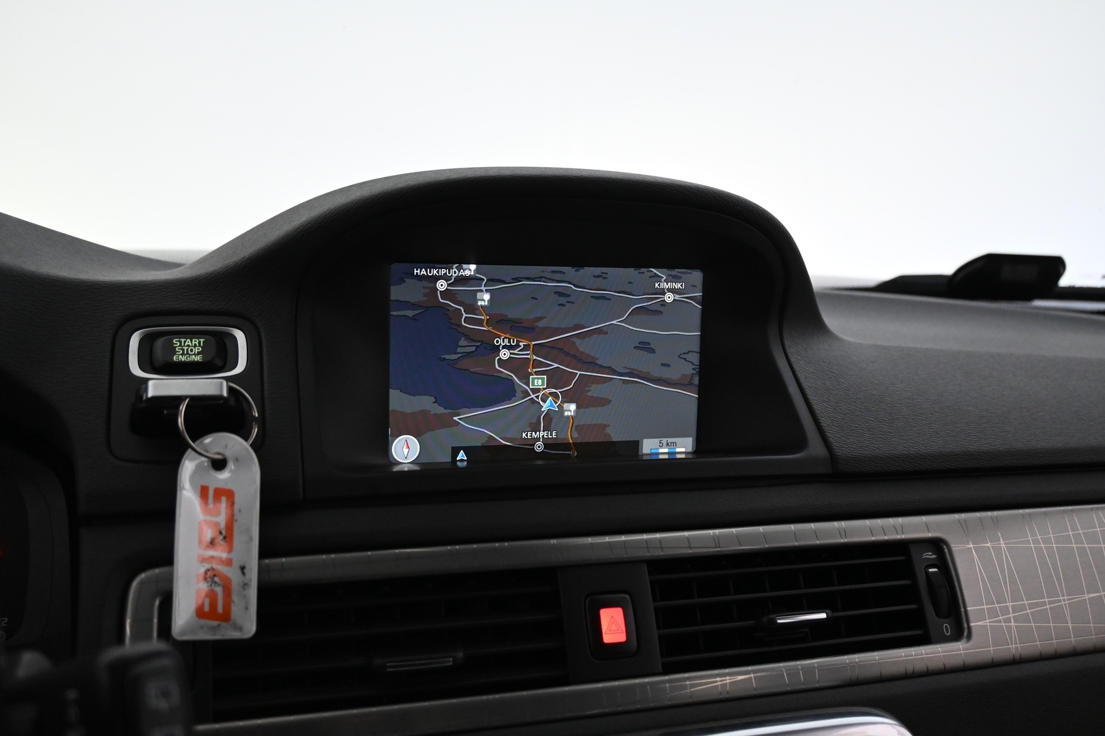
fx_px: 1013
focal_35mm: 33
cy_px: 368
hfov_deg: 57.2
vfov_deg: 40.0
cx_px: 552
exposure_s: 1/40
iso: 2000
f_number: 4
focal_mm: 22
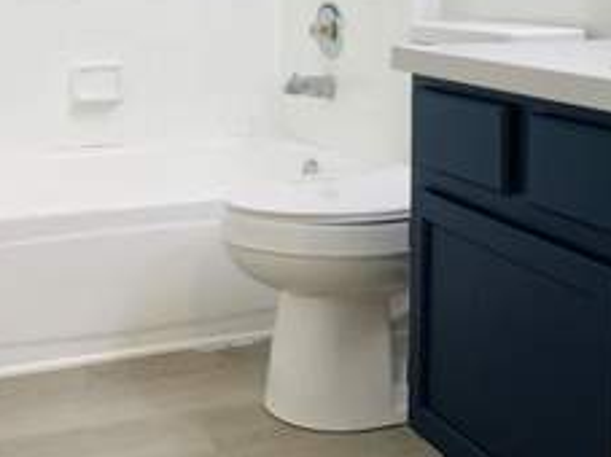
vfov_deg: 25.4
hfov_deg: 34.5
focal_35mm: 55
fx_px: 970
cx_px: 188
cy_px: 19
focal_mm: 4.25
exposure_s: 1/93
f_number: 1.8
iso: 100
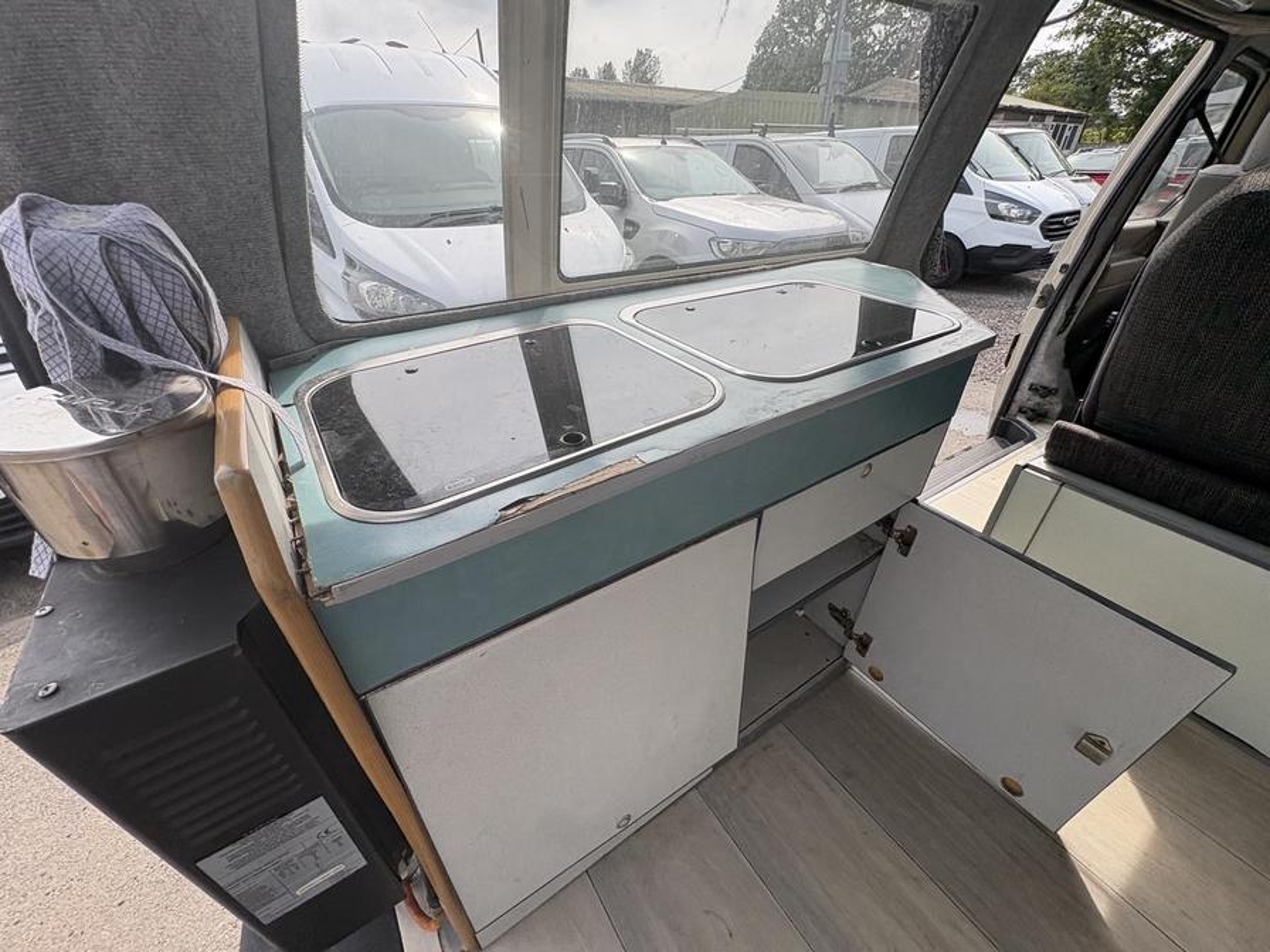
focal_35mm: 14
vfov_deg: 85.7
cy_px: 476
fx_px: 514
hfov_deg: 102.1
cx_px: 635
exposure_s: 1/675
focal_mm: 2.22
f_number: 2.2
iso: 40
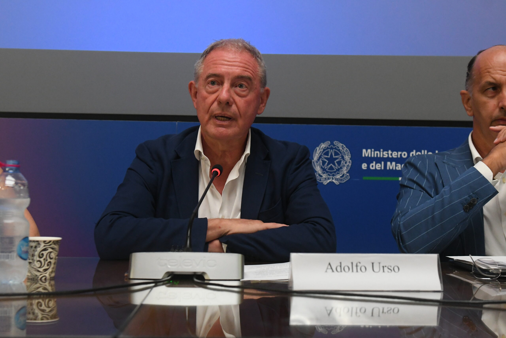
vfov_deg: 23.8
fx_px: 801
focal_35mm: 57
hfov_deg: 35.1
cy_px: 169
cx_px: 253
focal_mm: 38
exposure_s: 1/200
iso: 4000
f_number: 4.5
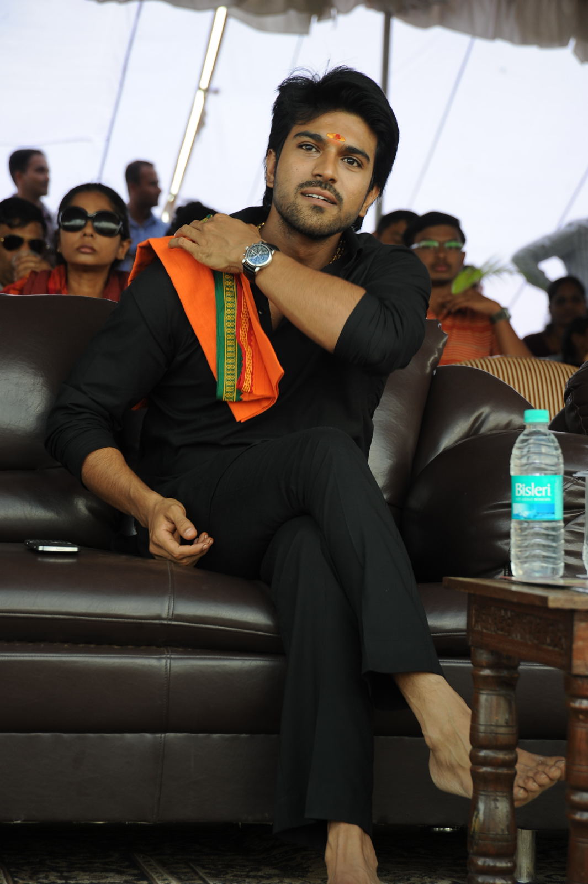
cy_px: 442
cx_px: 294
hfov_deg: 11.4
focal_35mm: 120
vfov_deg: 17.1
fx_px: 2943
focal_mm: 120
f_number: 7.1
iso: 500
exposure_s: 1/125
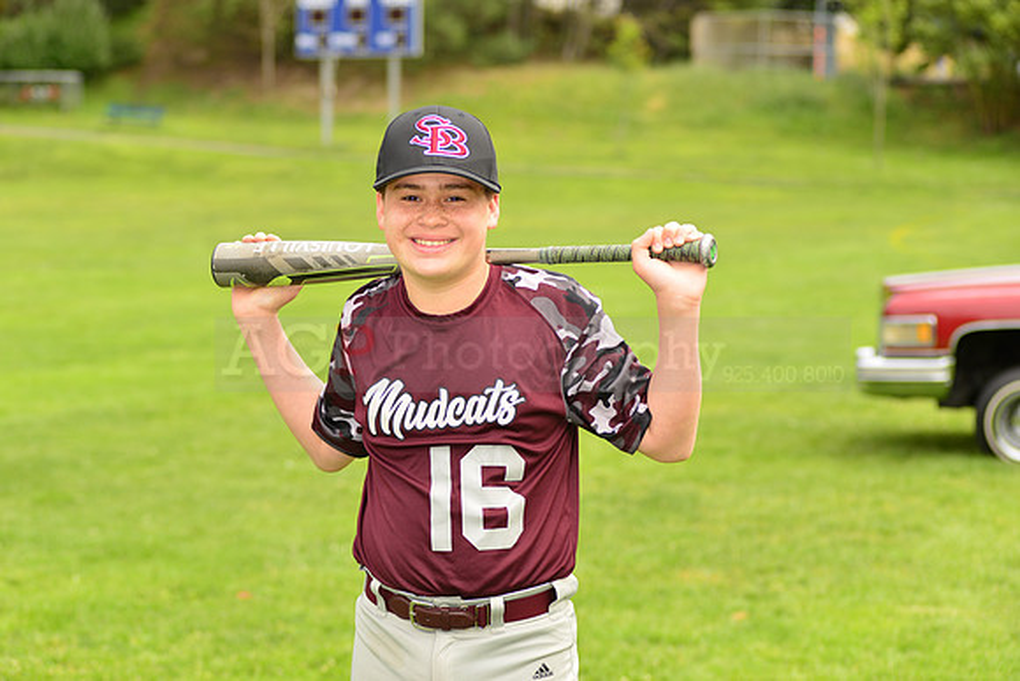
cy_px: 340
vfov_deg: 14.4
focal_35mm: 95
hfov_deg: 21.5
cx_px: 510
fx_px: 2692
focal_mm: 95
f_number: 5
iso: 100
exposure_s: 1/250
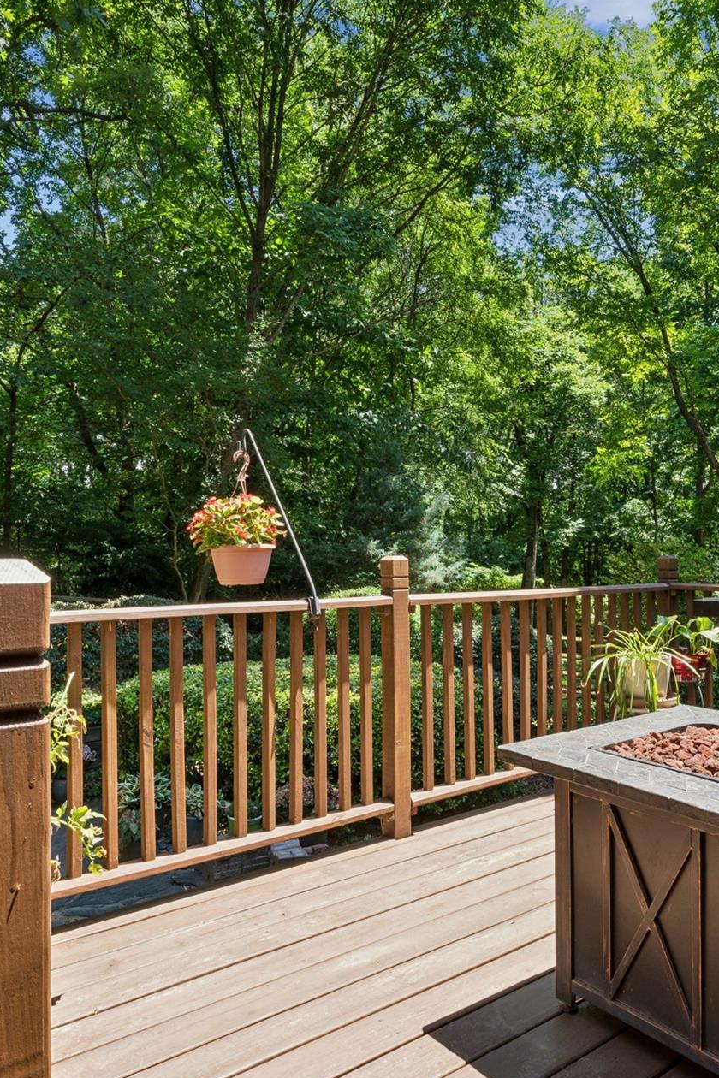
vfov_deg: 67.4
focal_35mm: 27
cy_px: 551
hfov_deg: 47.1
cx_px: 490
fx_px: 808
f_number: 22
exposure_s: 1/5
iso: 100
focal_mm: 16.6
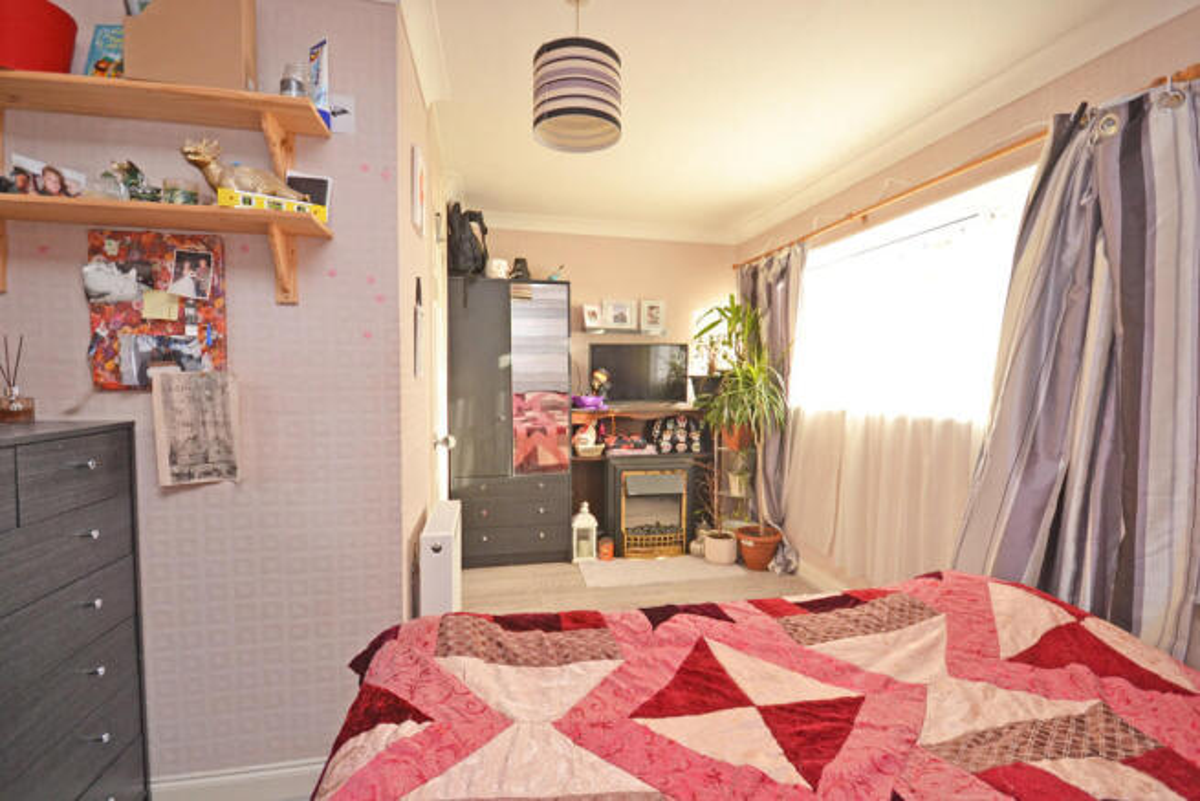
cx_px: 600
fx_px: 500
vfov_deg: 77.4
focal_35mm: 15
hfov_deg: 100.4
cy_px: 400
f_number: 5
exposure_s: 1/100
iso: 400
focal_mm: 10
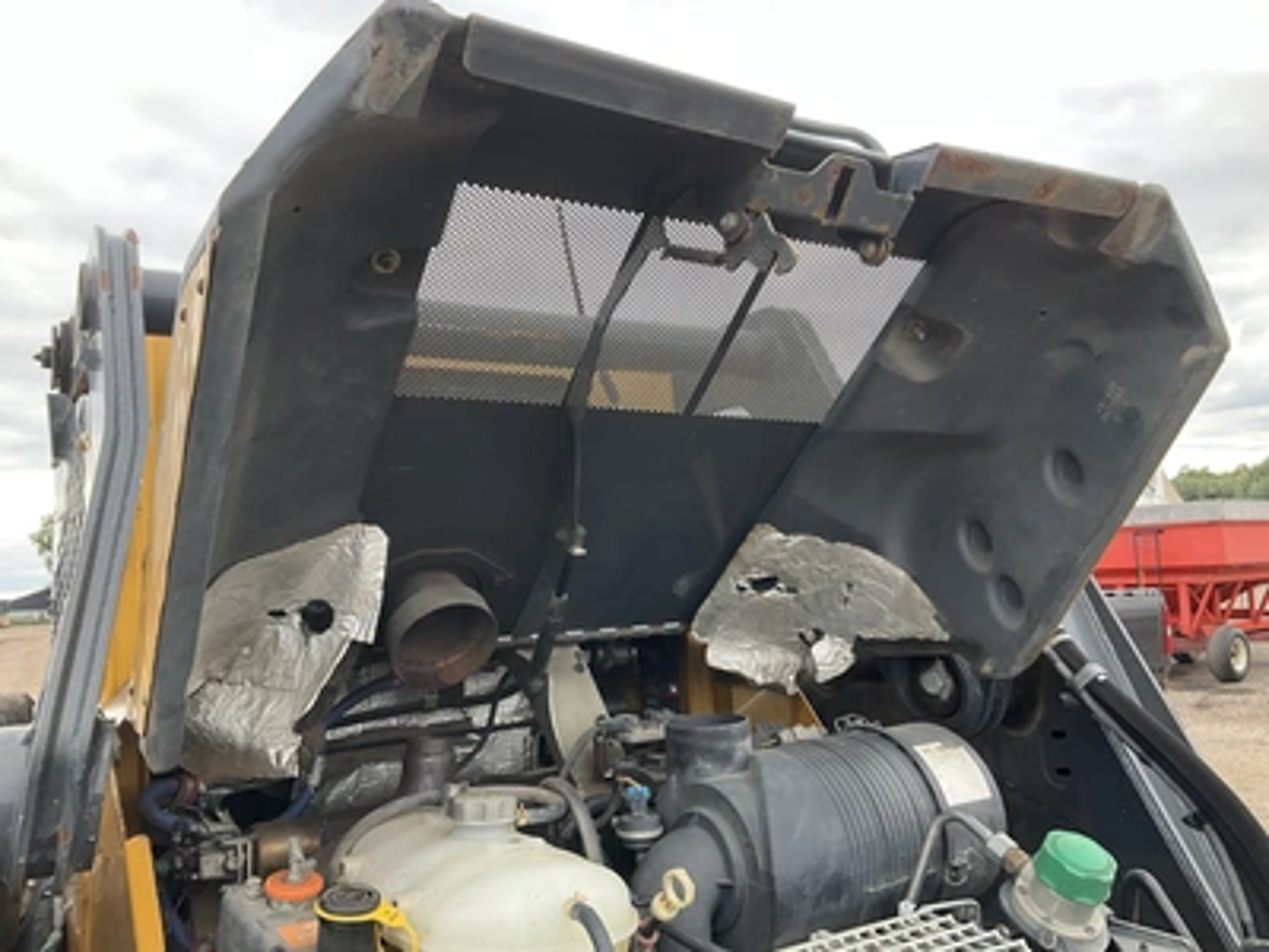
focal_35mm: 29
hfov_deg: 61.7
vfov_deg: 48.2
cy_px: 476
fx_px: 1063
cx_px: 634
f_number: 1.8
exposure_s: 1/122
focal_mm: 3
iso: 16
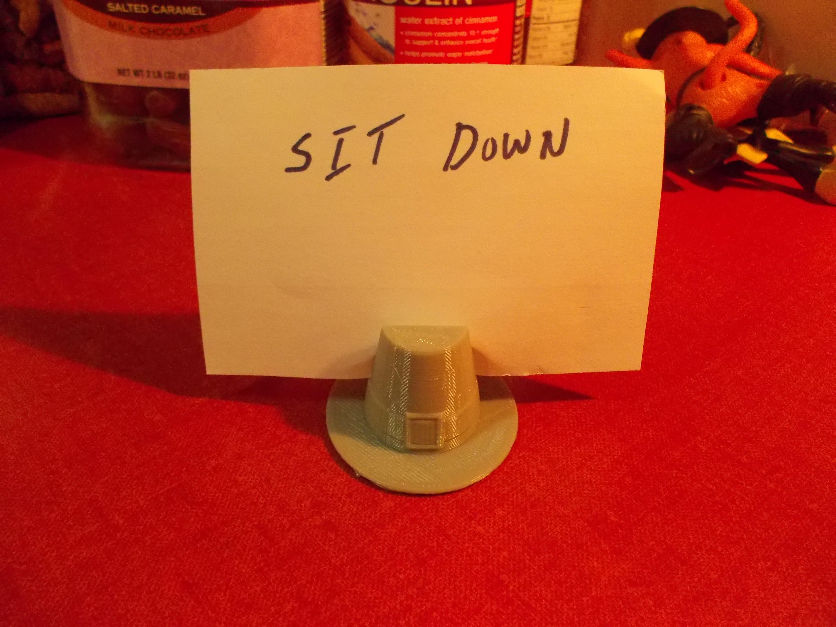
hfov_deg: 61.7
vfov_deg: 48.2
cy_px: 314
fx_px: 700
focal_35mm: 29
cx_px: 418
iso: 400
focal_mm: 4.1
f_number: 3.3
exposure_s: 1/15
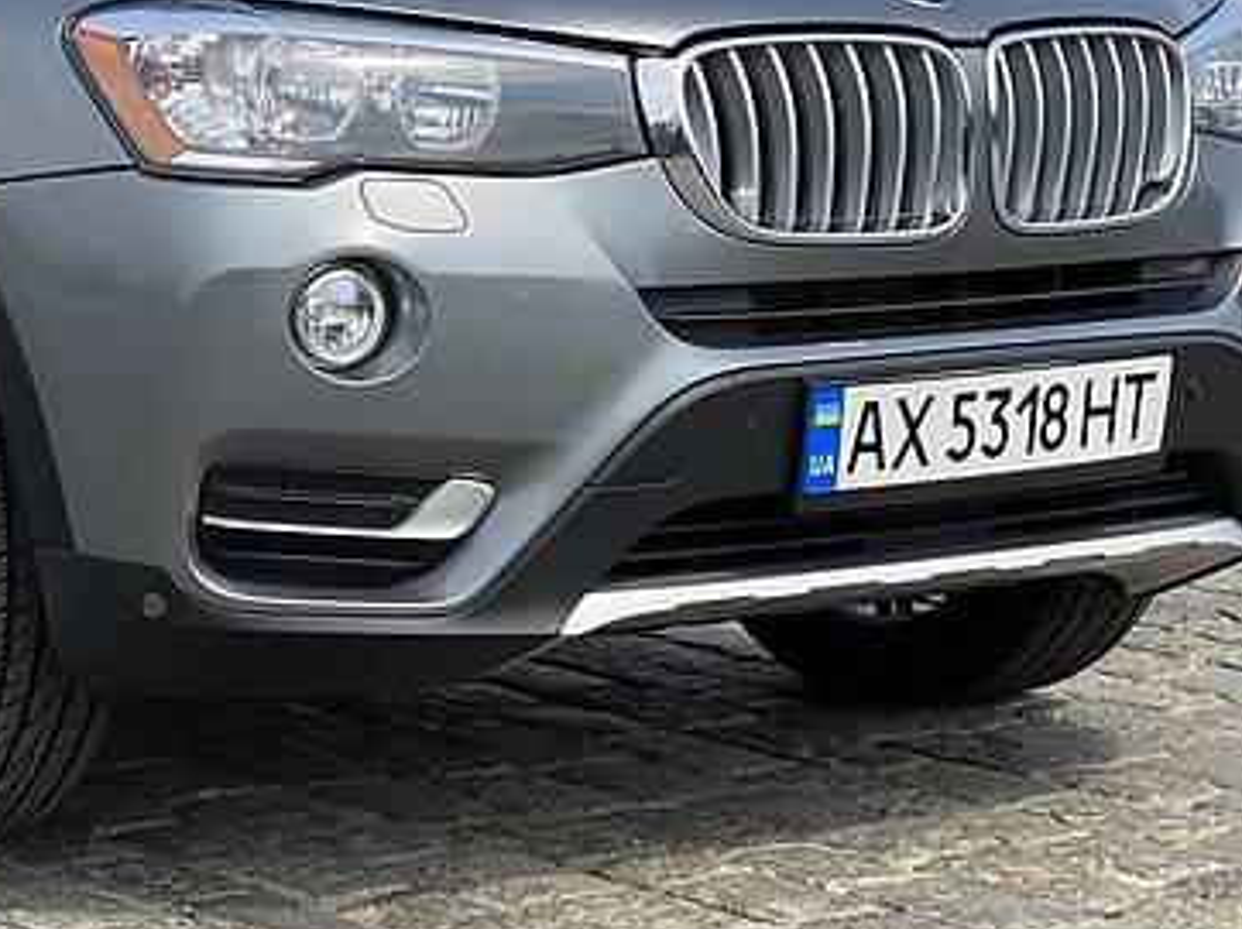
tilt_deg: -1.8
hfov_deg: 16.8
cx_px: 7
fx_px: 4123
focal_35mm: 115
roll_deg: -0.5
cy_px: 86
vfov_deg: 12.8
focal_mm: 6
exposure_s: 1/1043
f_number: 2
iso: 20
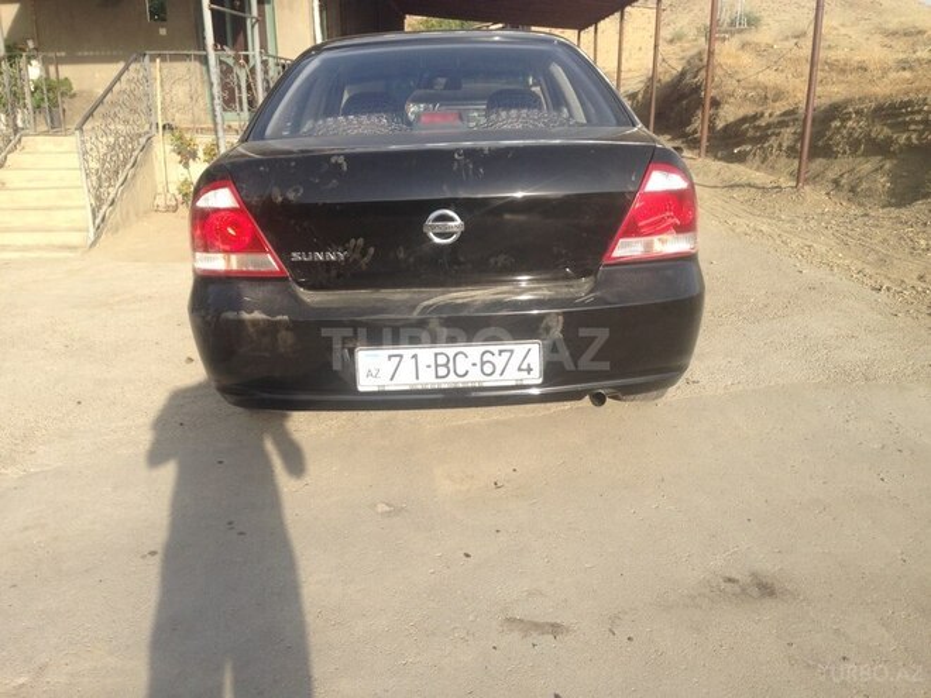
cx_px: 466
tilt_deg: -15.6
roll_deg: -0.2
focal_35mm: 33
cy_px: 349
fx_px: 888
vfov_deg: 42.9
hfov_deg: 55.4
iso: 50
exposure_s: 1/821
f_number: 2.4
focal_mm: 4.12
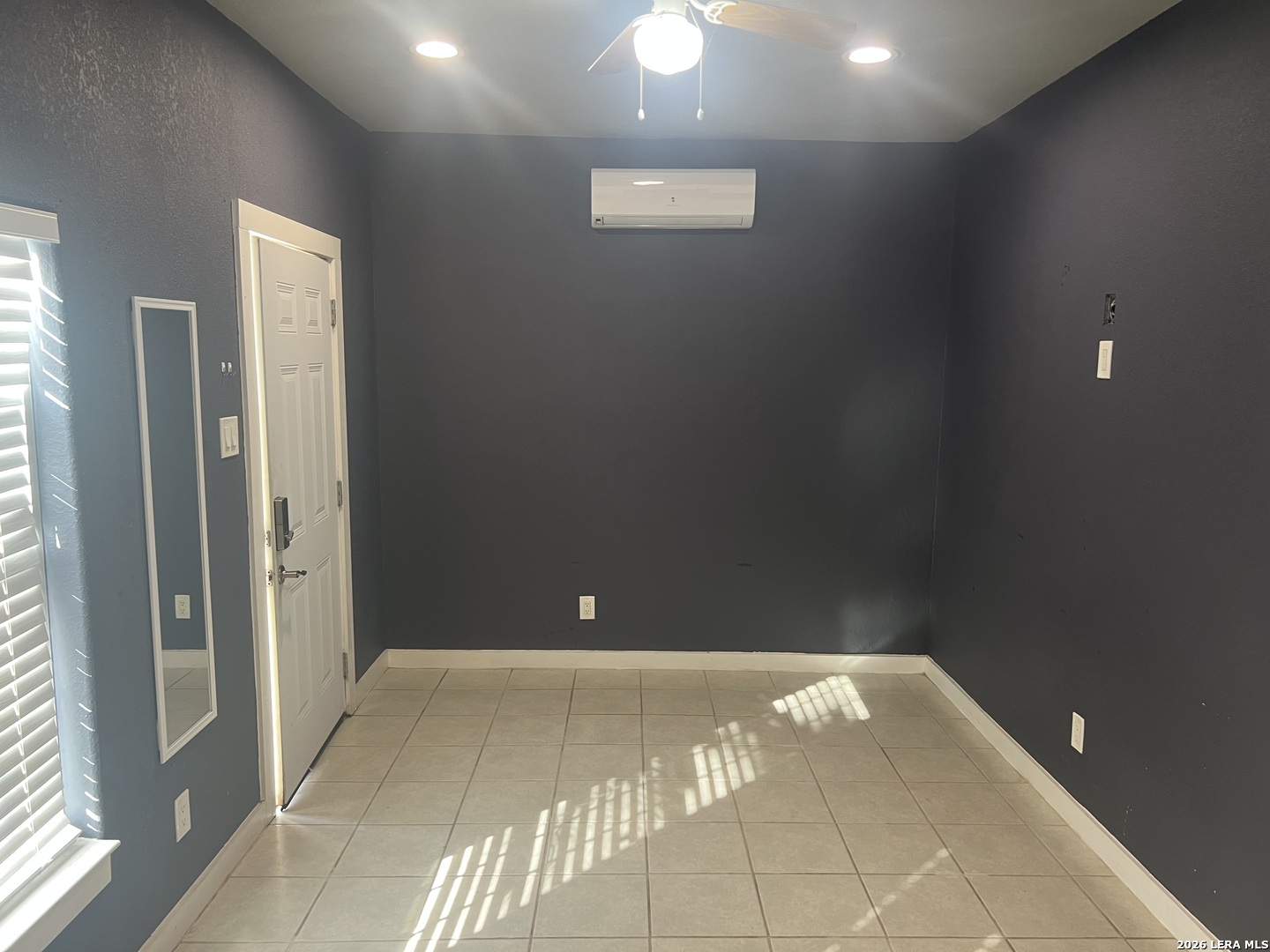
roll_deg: +0.2
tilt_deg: -8.4
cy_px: 476
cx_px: 635
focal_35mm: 26
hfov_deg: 67.3
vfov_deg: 53.1
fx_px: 954
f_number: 1.5
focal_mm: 5.7
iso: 125
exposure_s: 1/60
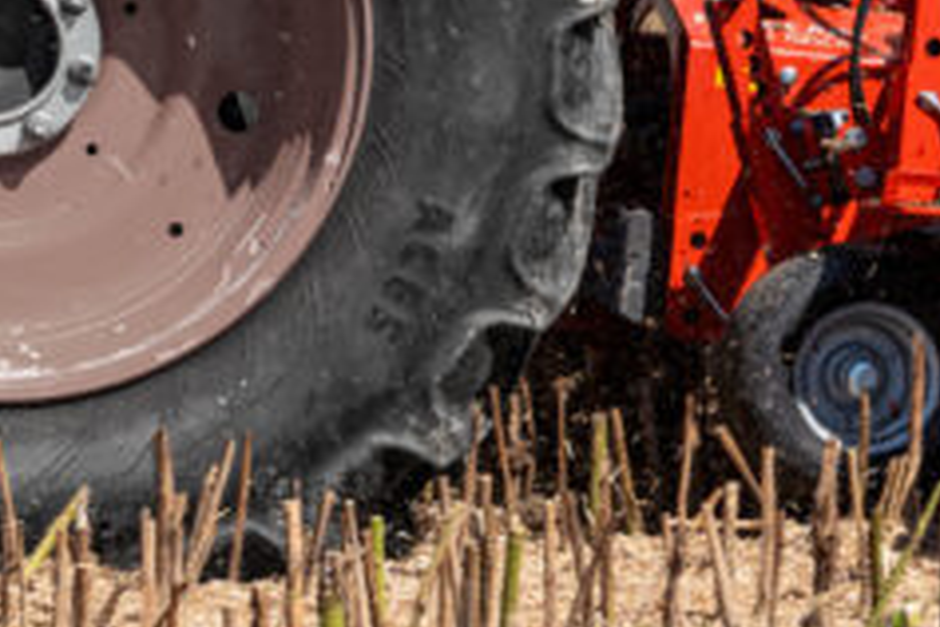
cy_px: -131
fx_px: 5927
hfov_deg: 8.9
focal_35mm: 227
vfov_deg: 6.0
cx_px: 1356
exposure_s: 1/640
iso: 100
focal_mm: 70
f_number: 7.1
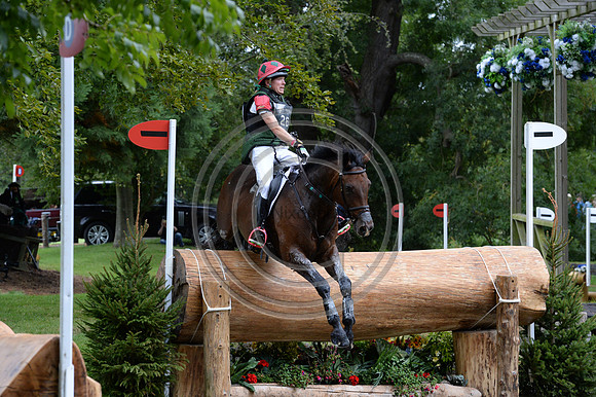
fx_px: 2399
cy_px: 198
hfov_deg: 14.2
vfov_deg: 9.5
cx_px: 298
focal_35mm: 145
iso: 2000
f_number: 6.3
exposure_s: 1/1000
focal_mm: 145
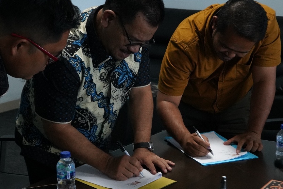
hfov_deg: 28.1
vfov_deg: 18.9
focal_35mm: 72
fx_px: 566
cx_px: 156
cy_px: 88
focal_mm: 39
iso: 4000
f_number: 5
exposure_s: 1/161
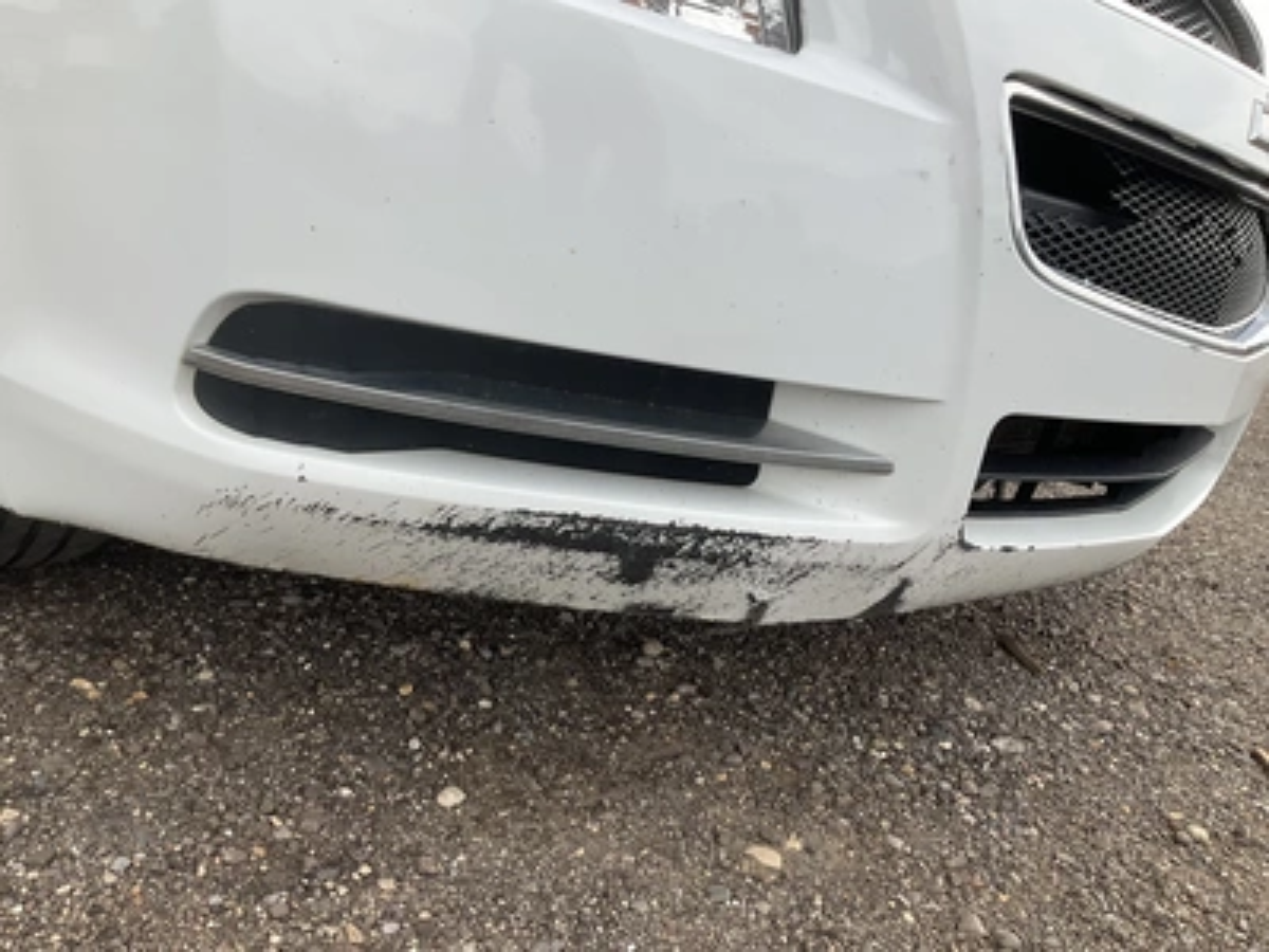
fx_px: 1063
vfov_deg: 48.2
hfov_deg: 61.7
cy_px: 476
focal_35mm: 29
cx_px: 634
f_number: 1.8
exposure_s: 1/728
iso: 25
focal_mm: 3
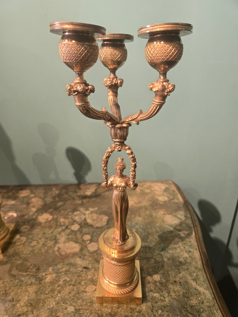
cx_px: 119
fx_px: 211
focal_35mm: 23
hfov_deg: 58.9
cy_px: 158
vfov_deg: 73.9
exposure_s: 1/100
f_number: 1.8
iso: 500
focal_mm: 5.4
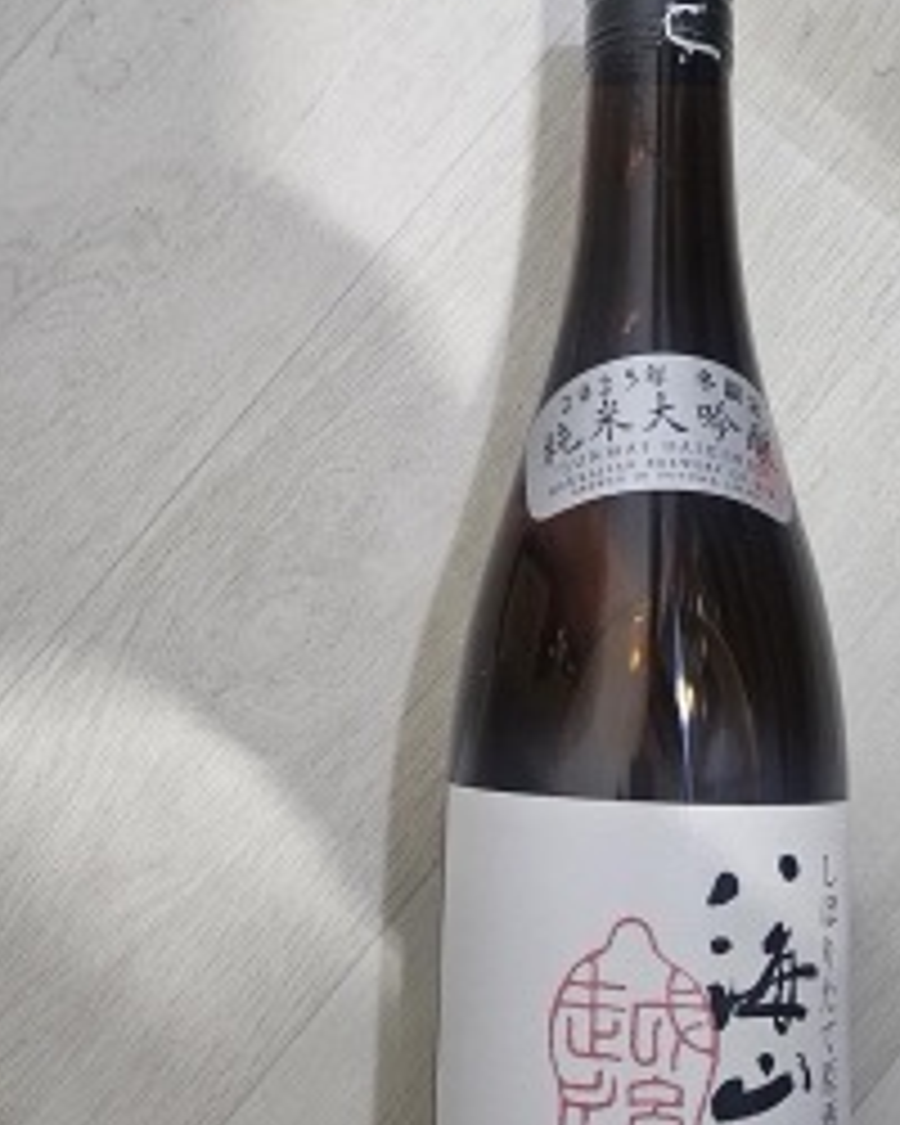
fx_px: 1498
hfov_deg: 33.4
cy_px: 513
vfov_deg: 41.1
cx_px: 432
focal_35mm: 45
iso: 640
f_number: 1.8
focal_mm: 5
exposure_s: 1/60
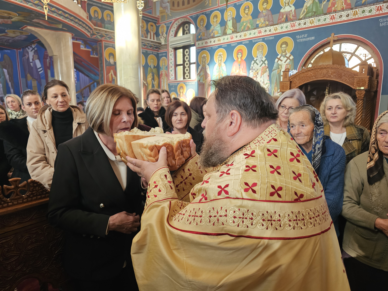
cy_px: 146
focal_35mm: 23
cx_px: 194
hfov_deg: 73.9
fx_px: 258
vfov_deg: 58.9
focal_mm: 6.3
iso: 320
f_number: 1.7
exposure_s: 1/100
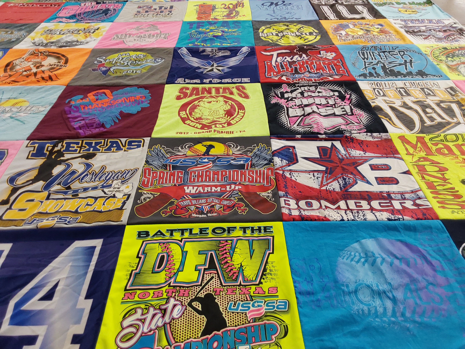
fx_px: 376
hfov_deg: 63.4
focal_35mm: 28
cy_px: 174
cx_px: 232
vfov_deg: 49.7
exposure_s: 1/60
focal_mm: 2.91
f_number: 1.9
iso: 100
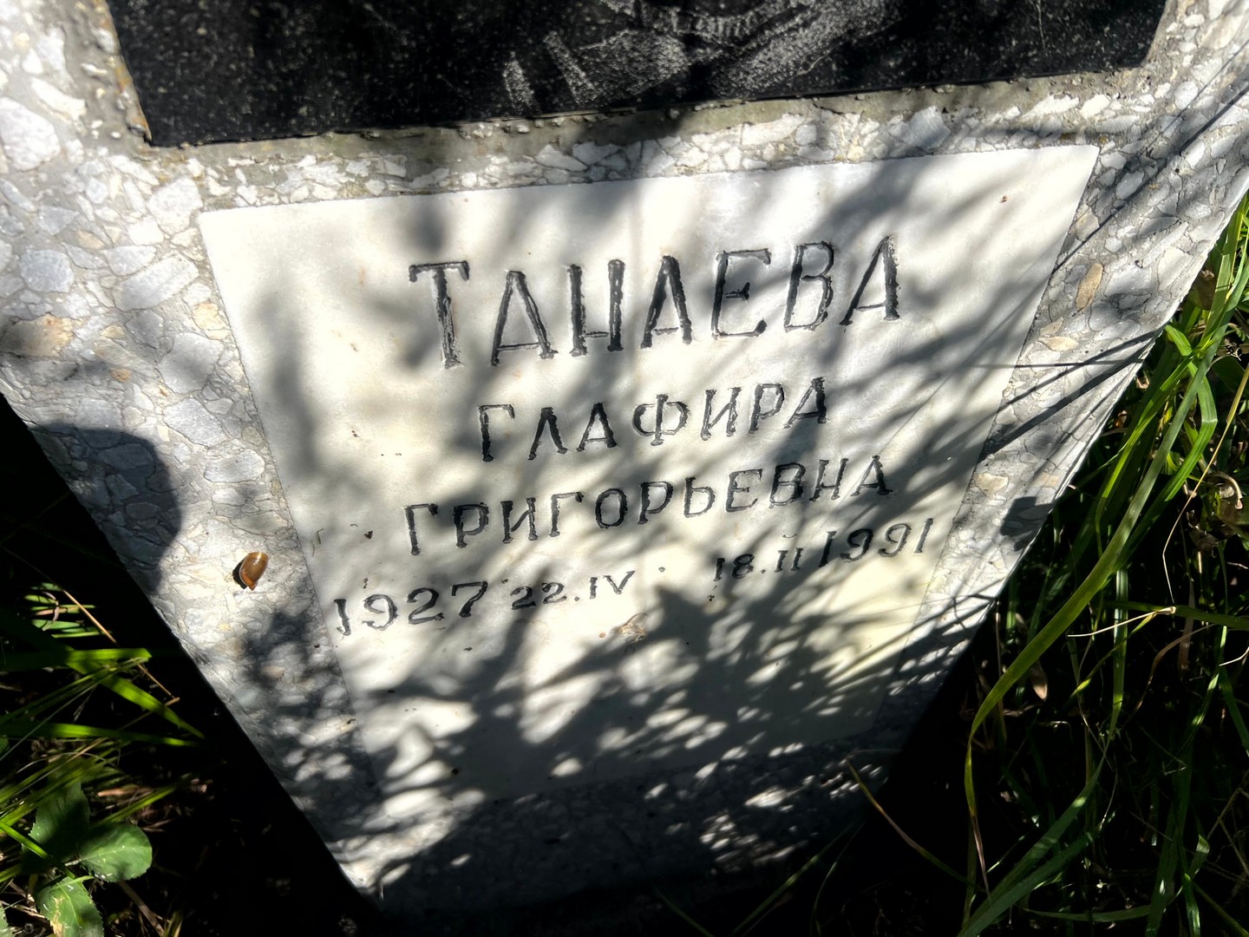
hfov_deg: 67.3
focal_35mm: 26
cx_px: 624
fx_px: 938
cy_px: 468
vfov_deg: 53.1
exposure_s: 1/4630
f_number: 1.5
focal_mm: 5.7
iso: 50
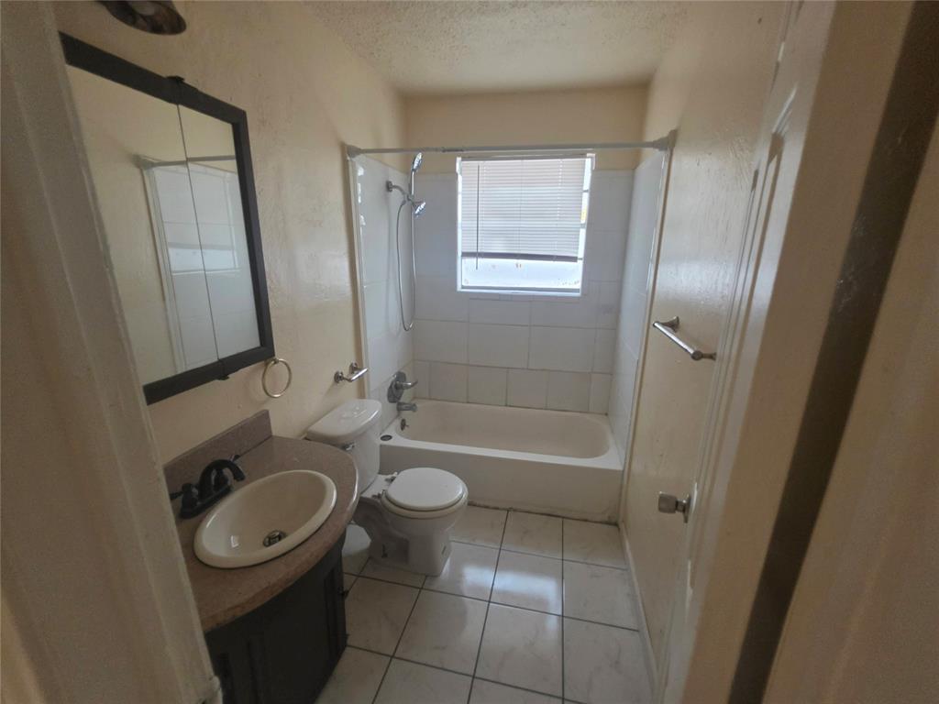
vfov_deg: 89.9
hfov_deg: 106.2
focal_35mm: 13
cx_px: 470
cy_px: 352
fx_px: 353
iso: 500
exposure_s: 1/60
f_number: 1.9
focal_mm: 2.2
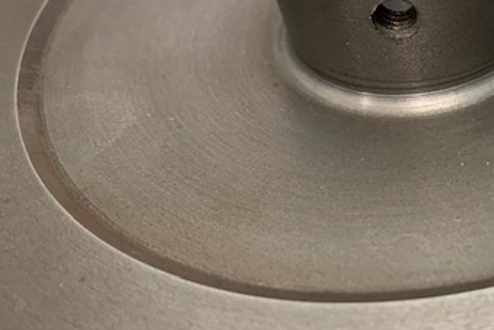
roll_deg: +9.0
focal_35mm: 51
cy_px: 99
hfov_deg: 36.5
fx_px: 700
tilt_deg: -44.2
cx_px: 443
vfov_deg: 26.3
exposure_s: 1/50
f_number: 1.8
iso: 125
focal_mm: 4.25
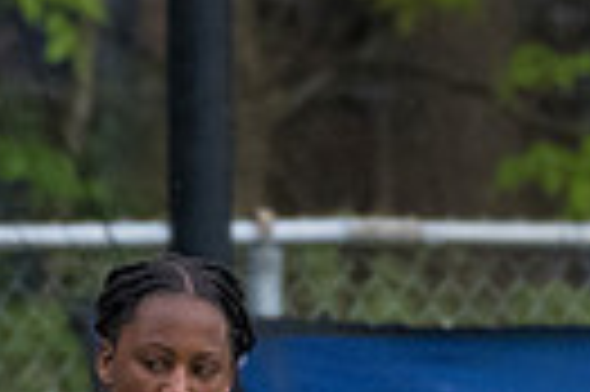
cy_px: 789
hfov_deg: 0.7
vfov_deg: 0.5
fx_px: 48876
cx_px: 167
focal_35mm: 2986
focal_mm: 450
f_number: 5.6
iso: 2500
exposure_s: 1/1600
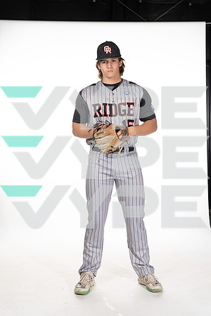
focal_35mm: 50
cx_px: 106
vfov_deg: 39.6
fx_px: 440
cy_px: 158
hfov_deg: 27.0
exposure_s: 1/250
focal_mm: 50
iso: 400
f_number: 6.3
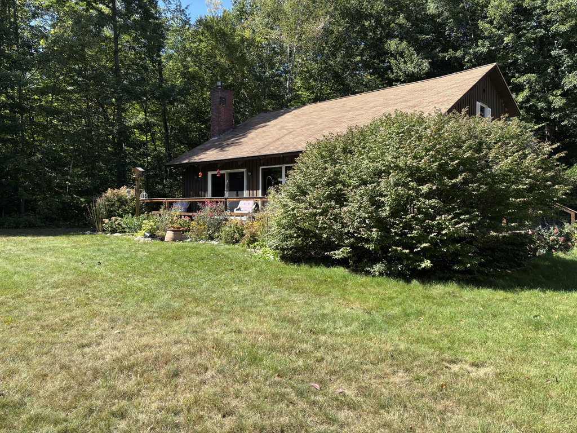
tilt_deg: -0.3
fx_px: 433
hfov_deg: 67.3
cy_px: 216
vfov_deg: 53.1
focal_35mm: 26
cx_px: 288
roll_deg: -0.4
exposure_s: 1/1092
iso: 50
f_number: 1.6
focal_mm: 5.96
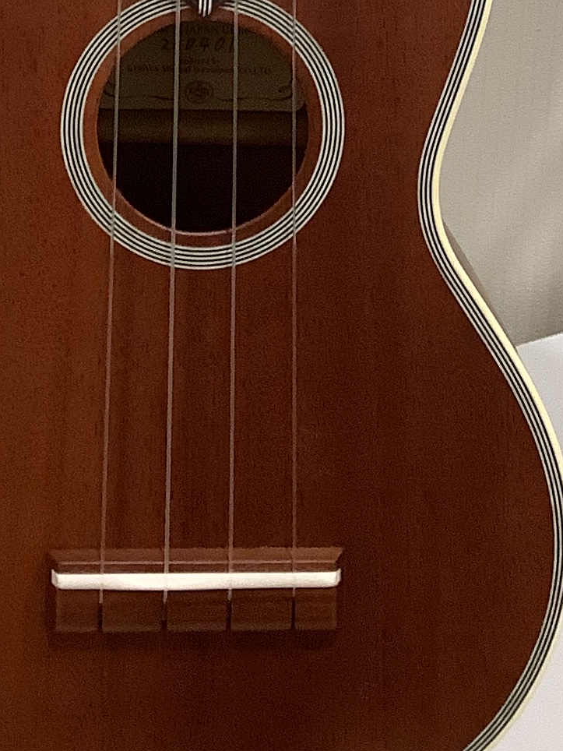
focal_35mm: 105
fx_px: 2277
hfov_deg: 14.1
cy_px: -387
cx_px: 205
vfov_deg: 16.9
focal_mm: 3.3
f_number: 2.4
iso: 250
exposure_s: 1/50
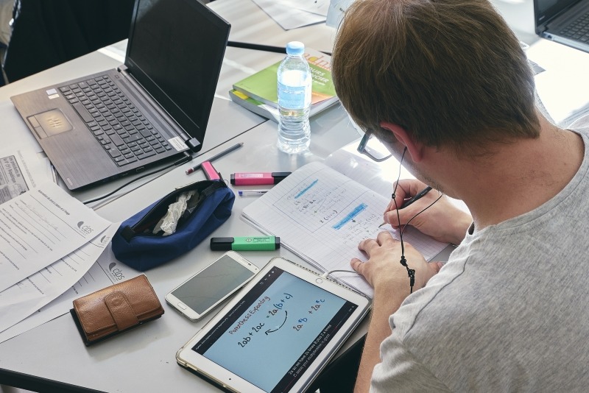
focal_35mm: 42
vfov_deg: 31.9
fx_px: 687
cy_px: 196
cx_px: 294
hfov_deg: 46.4
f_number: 7.1
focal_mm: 28
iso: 640
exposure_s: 1/60
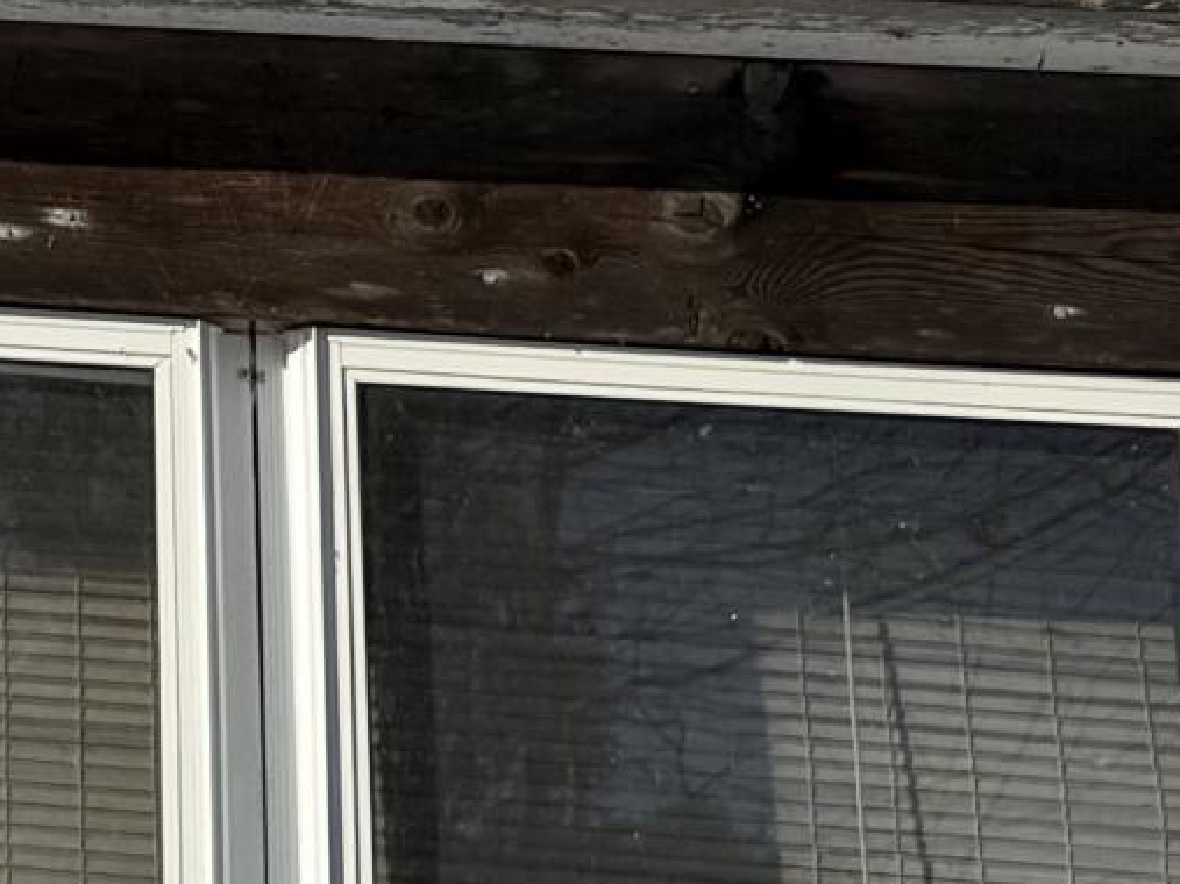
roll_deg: -6.8
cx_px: -889
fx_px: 4839
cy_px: -912
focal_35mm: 142
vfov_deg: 9.7
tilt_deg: +25.6
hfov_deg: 12.7
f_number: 1.78
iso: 80
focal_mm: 6.76
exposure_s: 1/5319
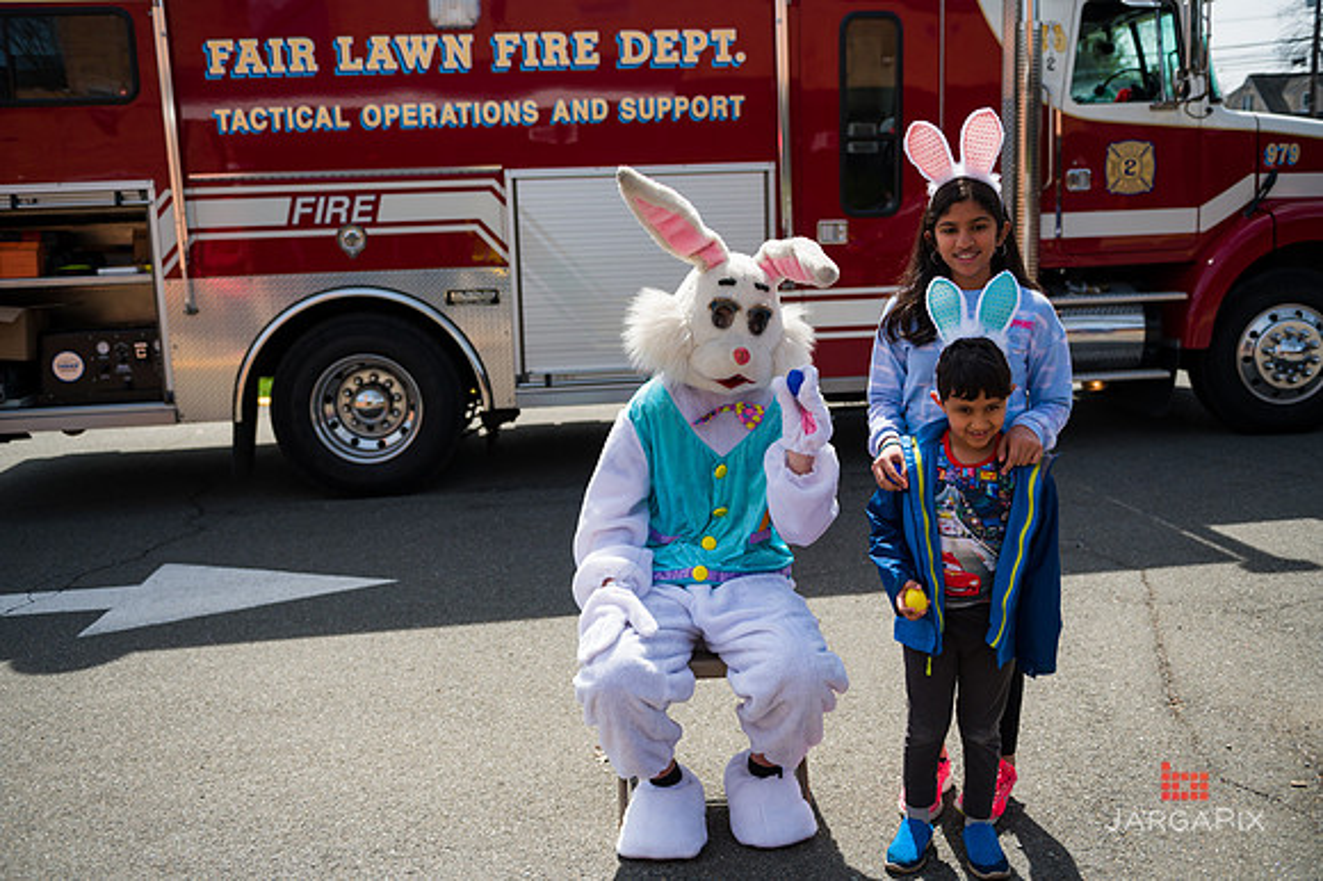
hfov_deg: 55.8
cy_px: 440
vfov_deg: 38.8
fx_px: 1249
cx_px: 662
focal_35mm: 34
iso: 200
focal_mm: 34
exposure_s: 1/3200
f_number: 4
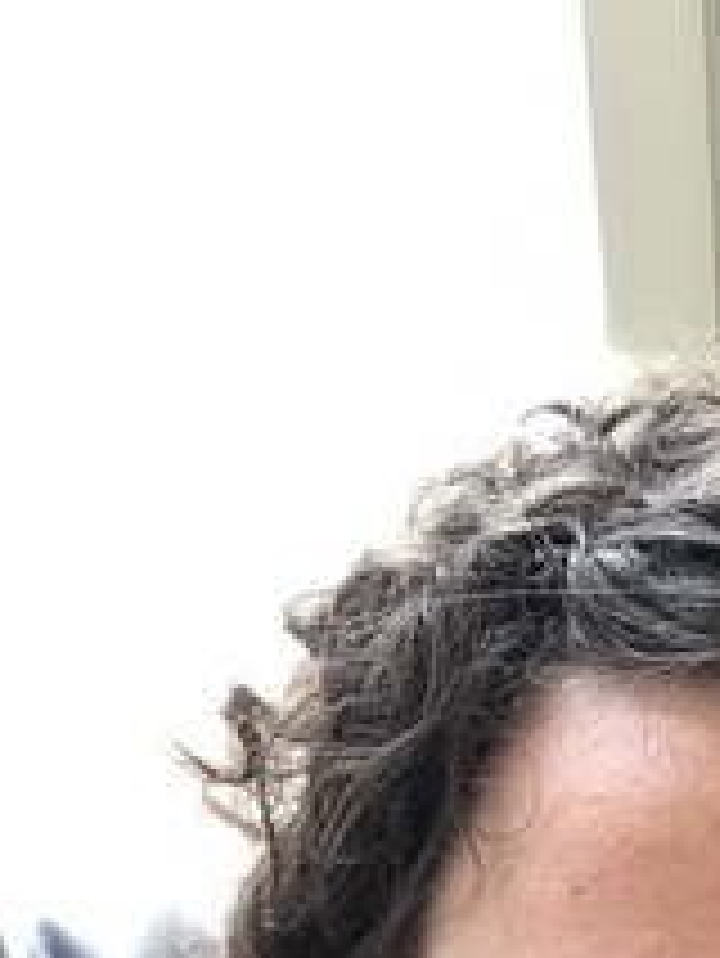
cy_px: 1088
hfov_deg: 19.0
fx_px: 2078
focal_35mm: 75
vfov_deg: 24.1
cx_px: 760
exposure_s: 1/30
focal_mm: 2.87
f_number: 2.2
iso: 80
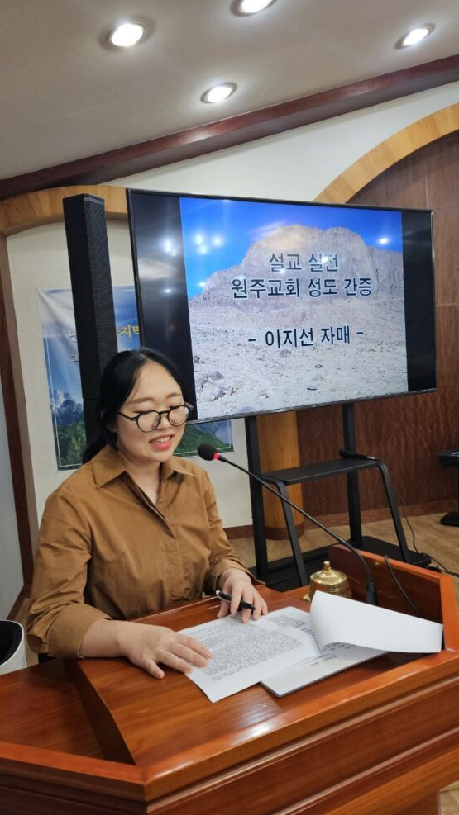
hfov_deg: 44.3
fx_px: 563
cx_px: 213
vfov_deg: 71.9
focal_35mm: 26
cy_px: 400
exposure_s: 1/120
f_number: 1.8
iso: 250
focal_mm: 5.4
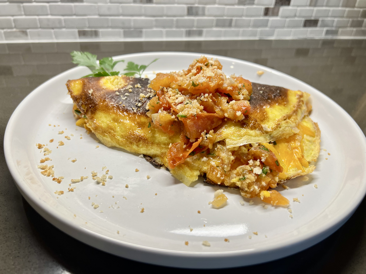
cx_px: 183
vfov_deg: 53.1
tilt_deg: -34.7
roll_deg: -4.6
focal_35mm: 26
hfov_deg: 67.3
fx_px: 275
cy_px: 137
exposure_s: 1/120
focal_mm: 5.7
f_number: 1.5
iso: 64
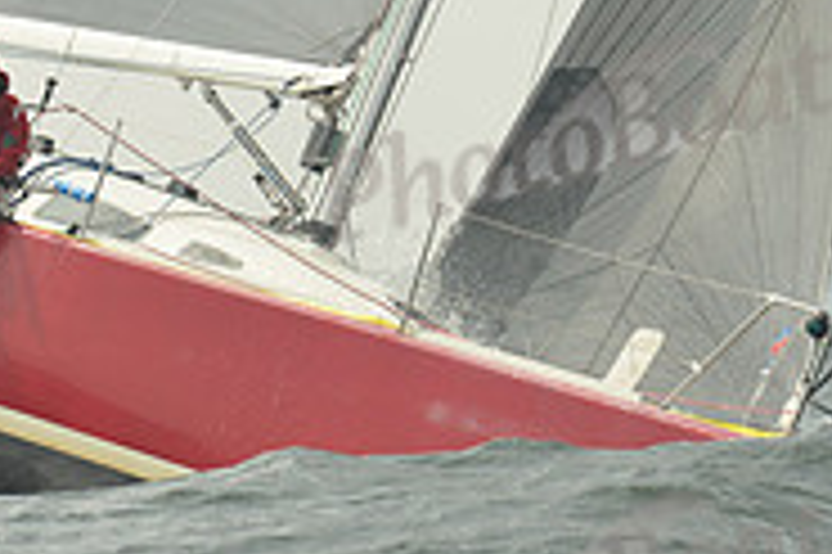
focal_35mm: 440
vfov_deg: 3.1
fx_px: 10160
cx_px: 90
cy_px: -43
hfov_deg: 4.7
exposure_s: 1/1250
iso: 320
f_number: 8
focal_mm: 140
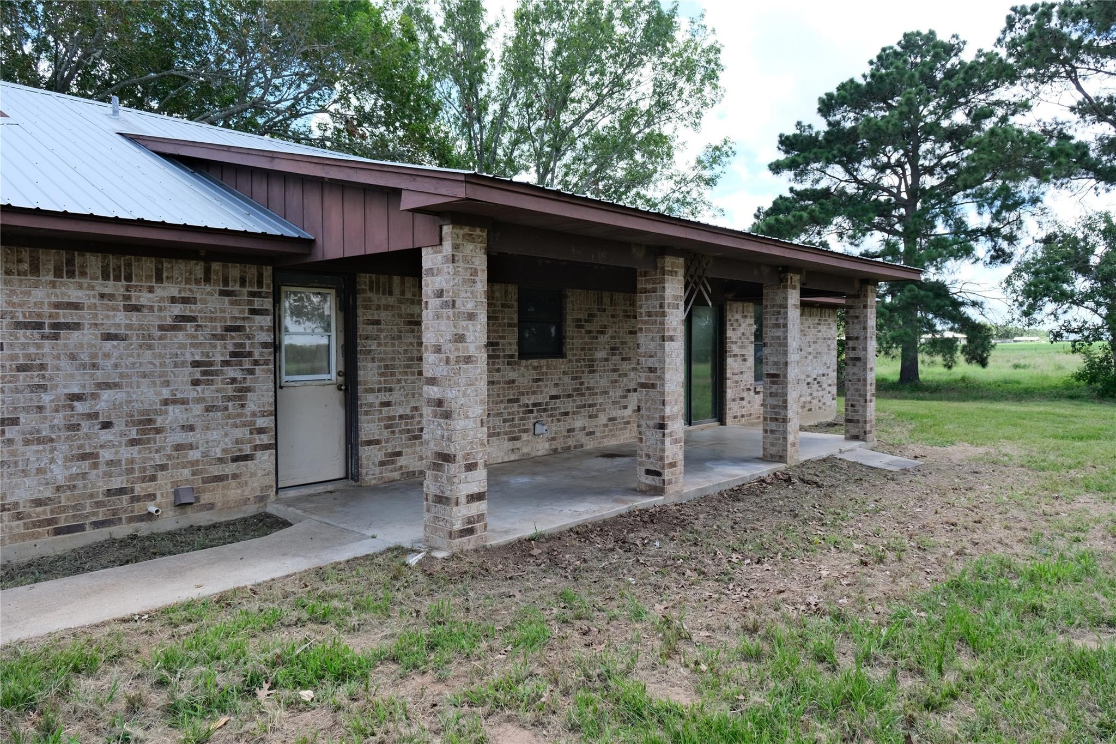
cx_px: 558
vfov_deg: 53.1
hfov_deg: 73.7
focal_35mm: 24
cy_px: 372
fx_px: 744
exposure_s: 1/210
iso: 320
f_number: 5.6
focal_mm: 16
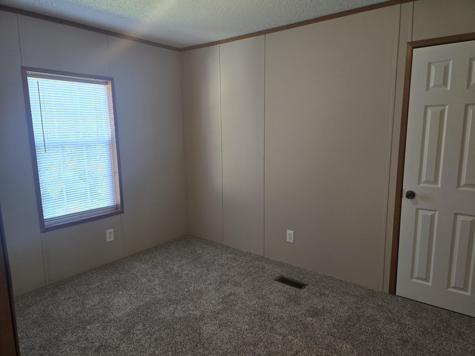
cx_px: 238
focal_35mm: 23
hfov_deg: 73.9
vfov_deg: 58.9
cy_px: 178
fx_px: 316
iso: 250
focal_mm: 6.3
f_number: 1.7
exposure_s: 1/120
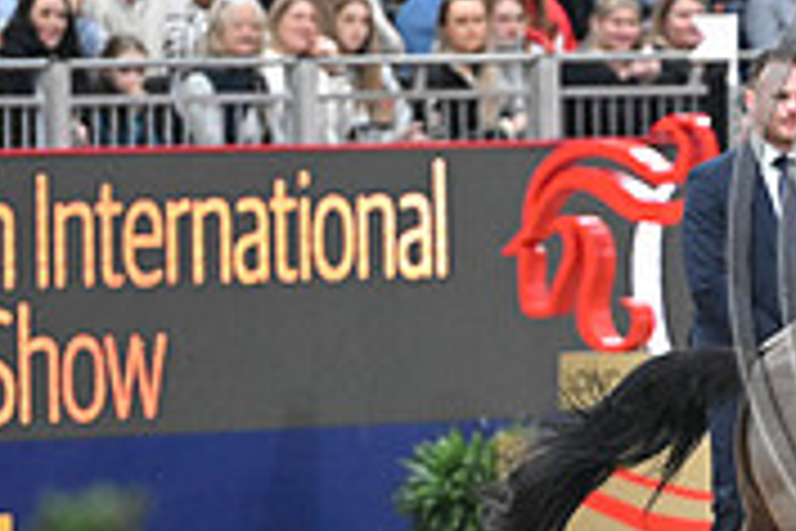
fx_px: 14460
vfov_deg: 2.1
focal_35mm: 654
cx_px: 1142
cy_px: 191
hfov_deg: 3.1
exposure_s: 1/800
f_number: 3.5
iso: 6400
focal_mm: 200
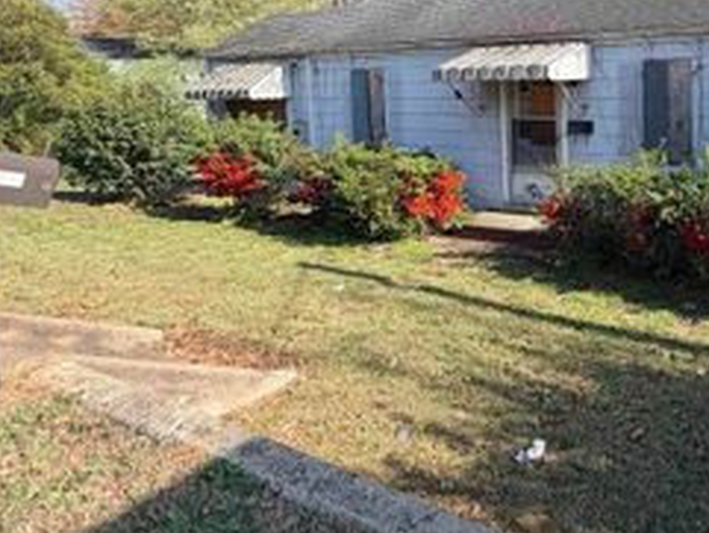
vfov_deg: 46.4
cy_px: 128
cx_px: 562
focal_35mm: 29
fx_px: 594
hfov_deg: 57.3
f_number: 2.2
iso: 32
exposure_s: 1/770
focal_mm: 2.22
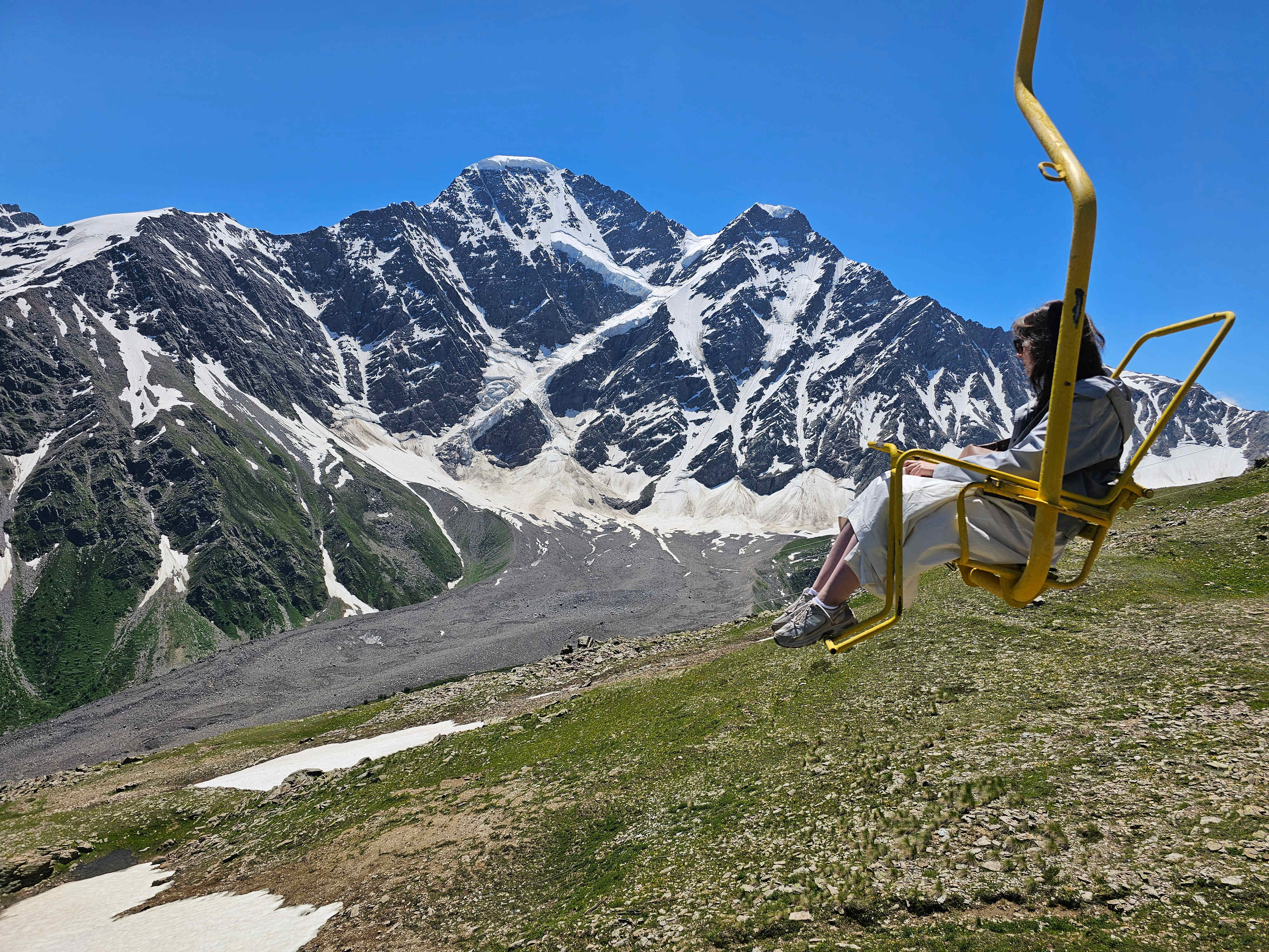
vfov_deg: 58.9
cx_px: 634
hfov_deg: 73.9
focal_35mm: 23
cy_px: 476
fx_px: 843
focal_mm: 6.3
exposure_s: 1/1347
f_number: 1.7
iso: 10
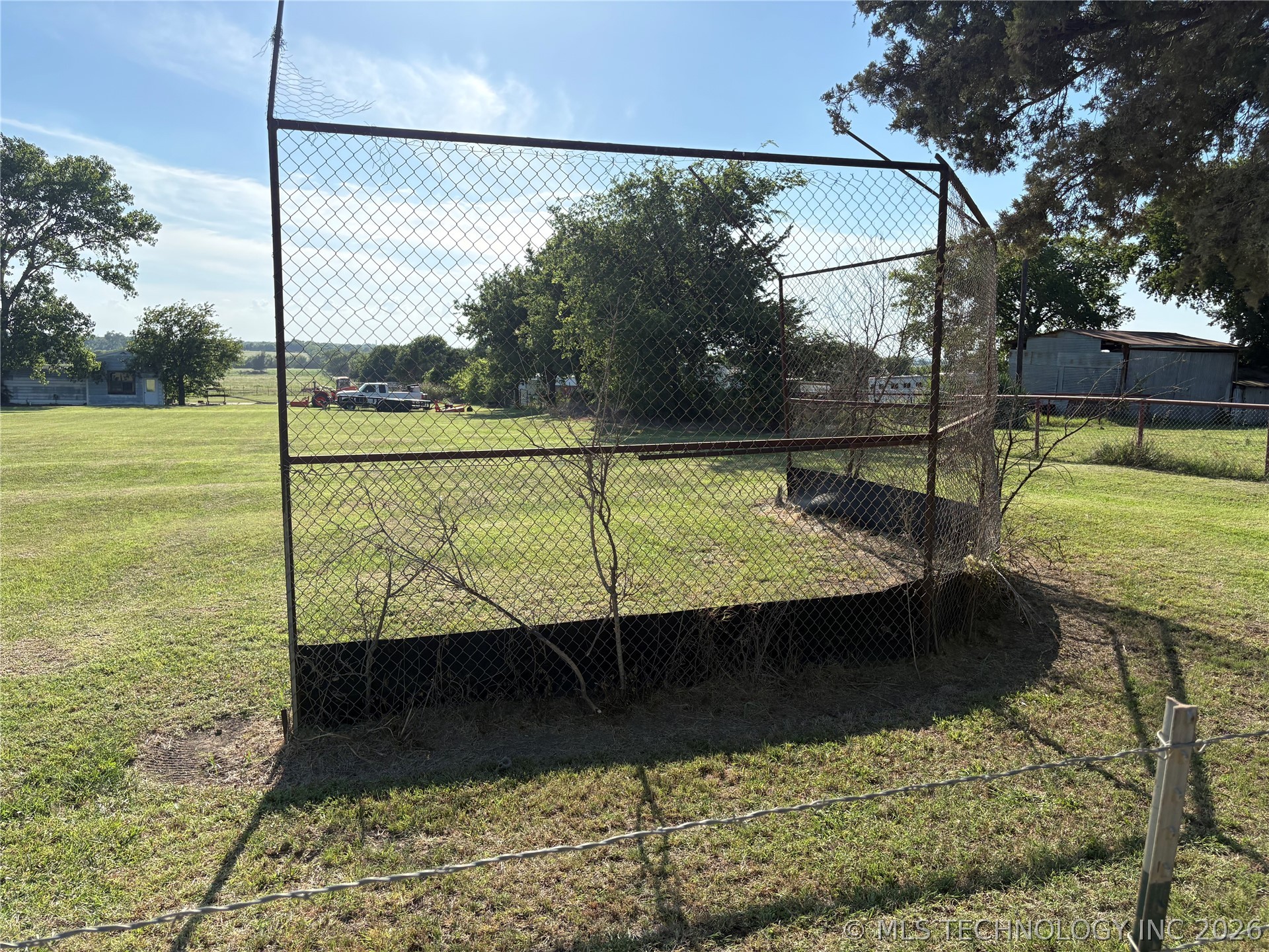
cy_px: 476
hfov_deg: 67.3
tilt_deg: -6.7
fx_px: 953
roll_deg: -1.0
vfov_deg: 53.1
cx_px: 634
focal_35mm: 26
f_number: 1.6
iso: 64
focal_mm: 5.96
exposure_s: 1/3279
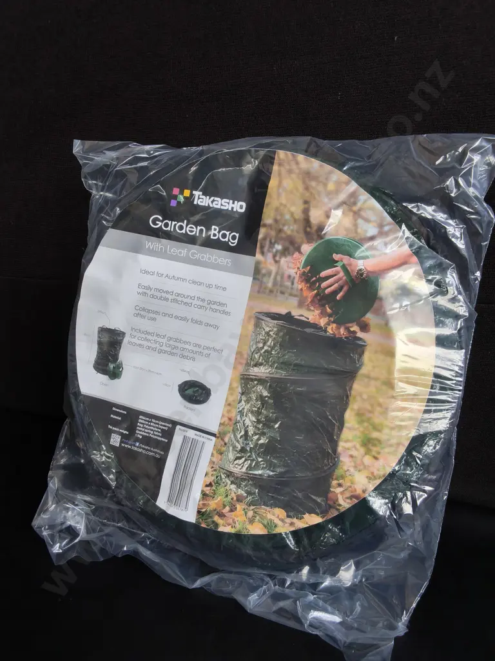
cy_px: 330
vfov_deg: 65.3
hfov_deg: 51.4
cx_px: 248
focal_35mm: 27
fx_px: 515
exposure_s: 1/100
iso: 40
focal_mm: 2.87
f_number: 2
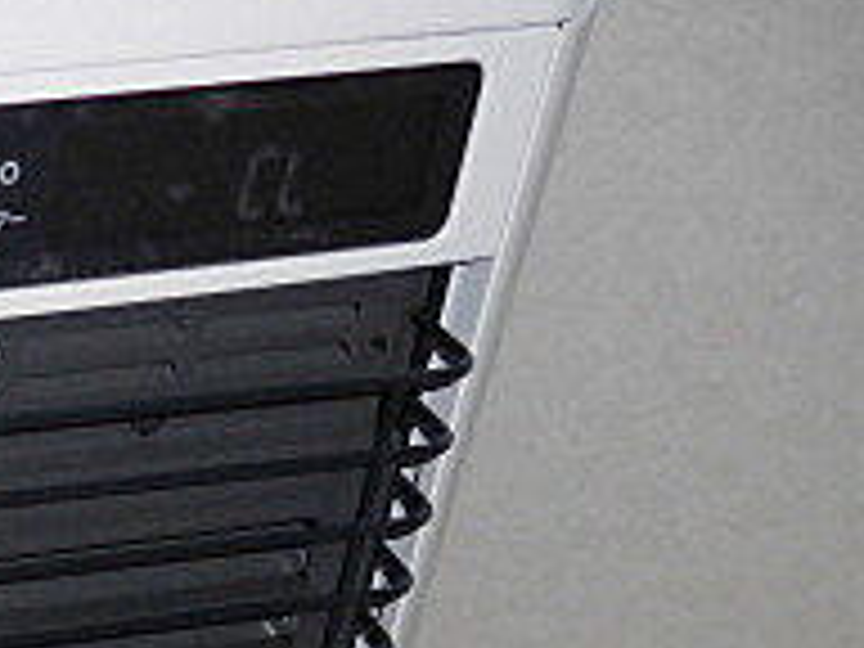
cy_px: 940
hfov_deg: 20.6
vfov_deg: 16.9
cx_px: -459
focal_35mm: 80
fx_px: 1997
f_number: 3.1
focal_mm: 4.3
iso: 100
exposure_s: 1/125
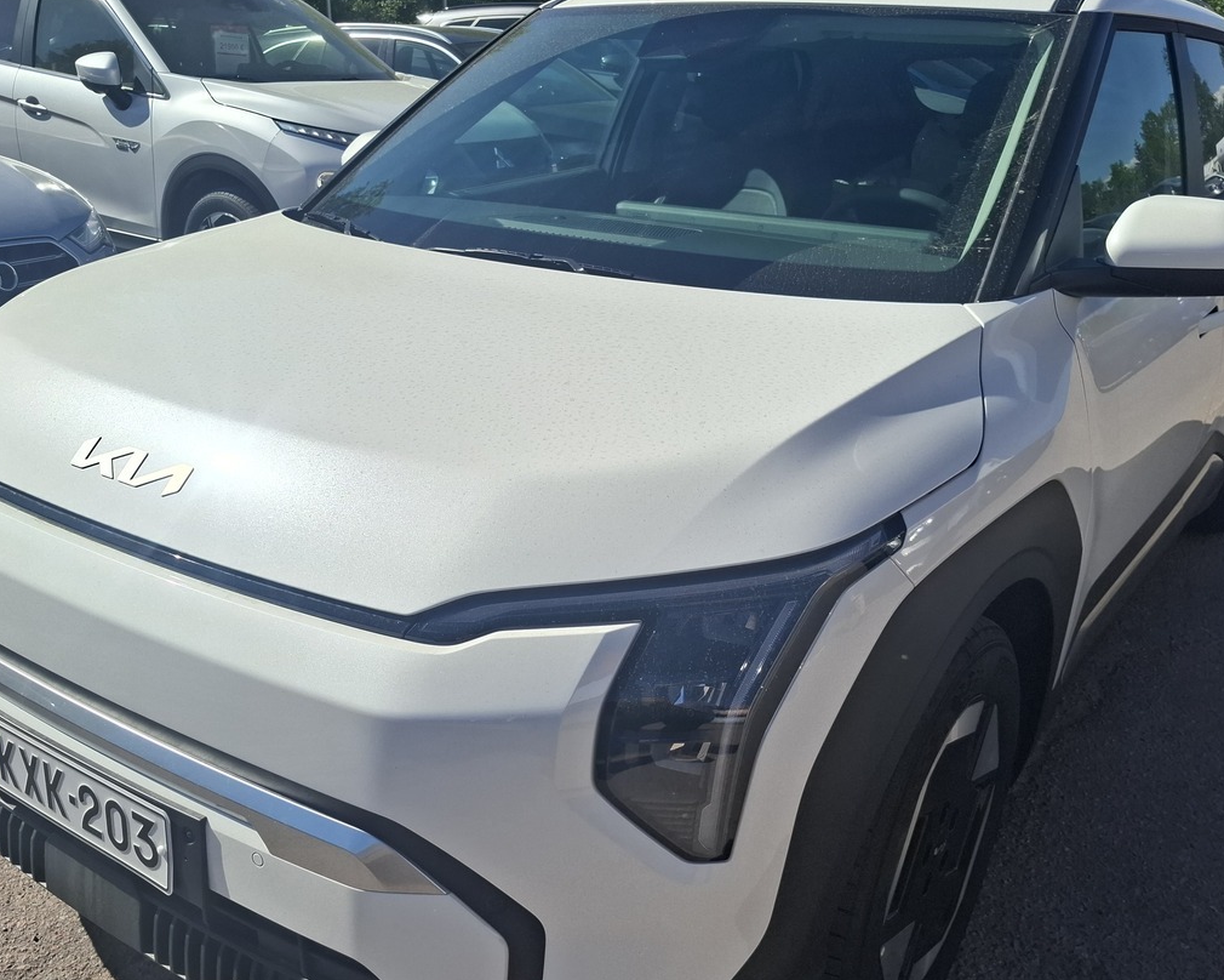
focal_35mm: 32
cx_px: 570
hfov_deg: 55.6
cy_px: 552
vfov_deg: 45.7
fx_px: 1159
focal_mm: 5.54
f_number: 1.8
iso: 50
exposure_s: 1/3226
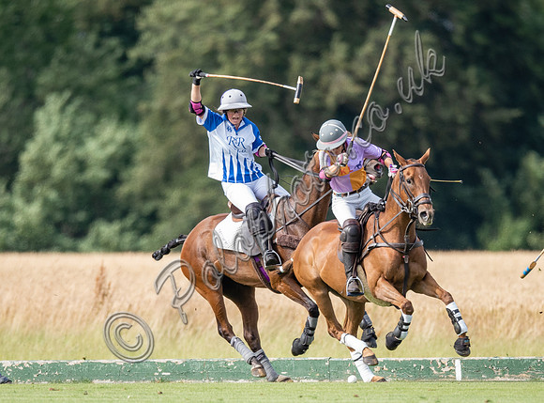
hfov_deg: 2.0
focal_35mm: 994
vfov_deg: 1.5
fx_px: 15540
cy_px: 338
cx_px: 311
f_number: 4
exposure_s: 1/1600
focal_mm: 500
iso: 400
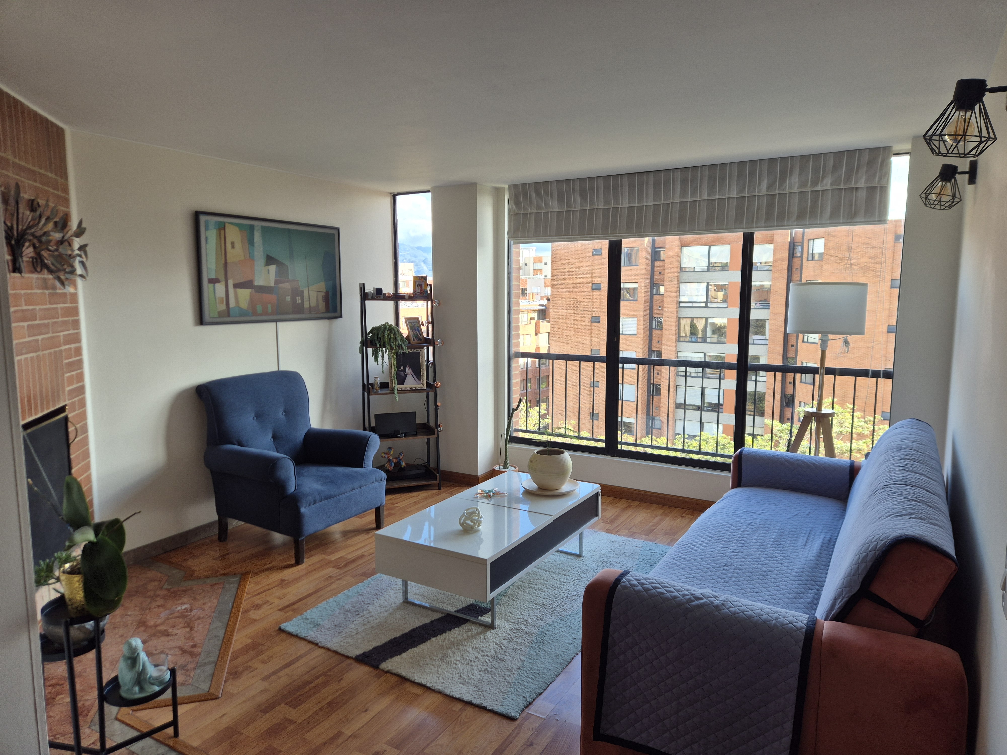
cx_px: 504
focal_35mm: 23
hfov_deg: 73.9
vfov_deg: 58.9
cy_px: 378
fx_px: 669
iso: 25
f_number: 1.8
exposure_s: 1/120
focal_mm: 5.4
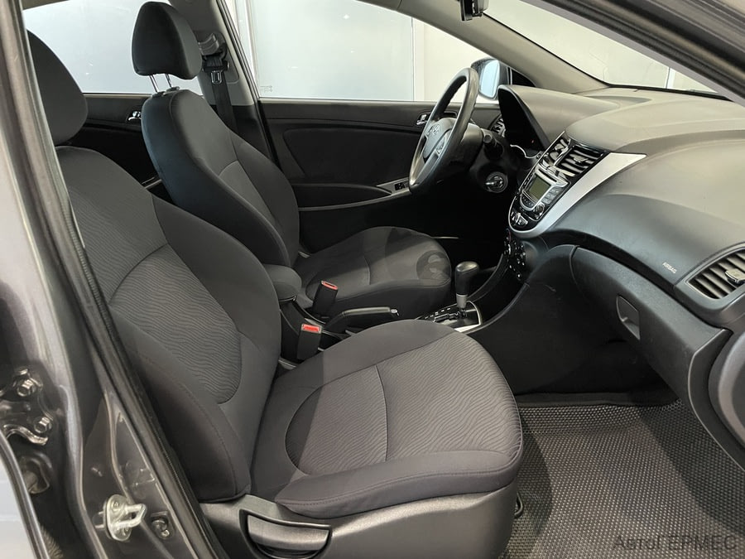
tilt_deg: -23.4
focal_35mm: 26
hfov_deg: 67.3
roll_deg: +3.3
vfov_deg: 53.1
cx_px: 372
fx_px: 560
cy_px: 280
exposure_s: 1/25
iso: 640
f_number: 1.6
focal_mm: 4.2
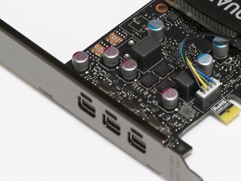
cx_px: 178
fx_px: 1761
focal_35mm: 253
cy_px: 36
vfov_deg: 5.9
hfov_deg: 7.8
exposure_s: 1/125
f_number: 5.6
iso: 4000
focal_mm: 60
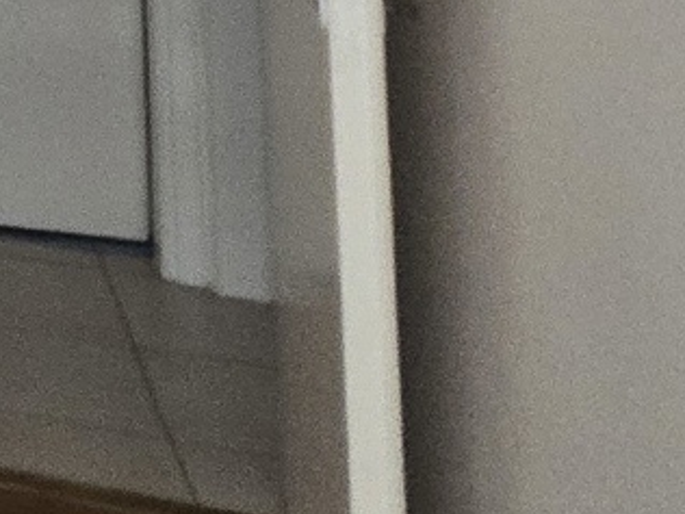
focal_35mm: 79
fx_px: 1563
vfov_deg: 15.0
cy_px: -525
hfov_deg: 15.1
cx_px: -939
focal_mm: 2.2
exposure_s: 1/50
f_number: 2.2
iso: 400
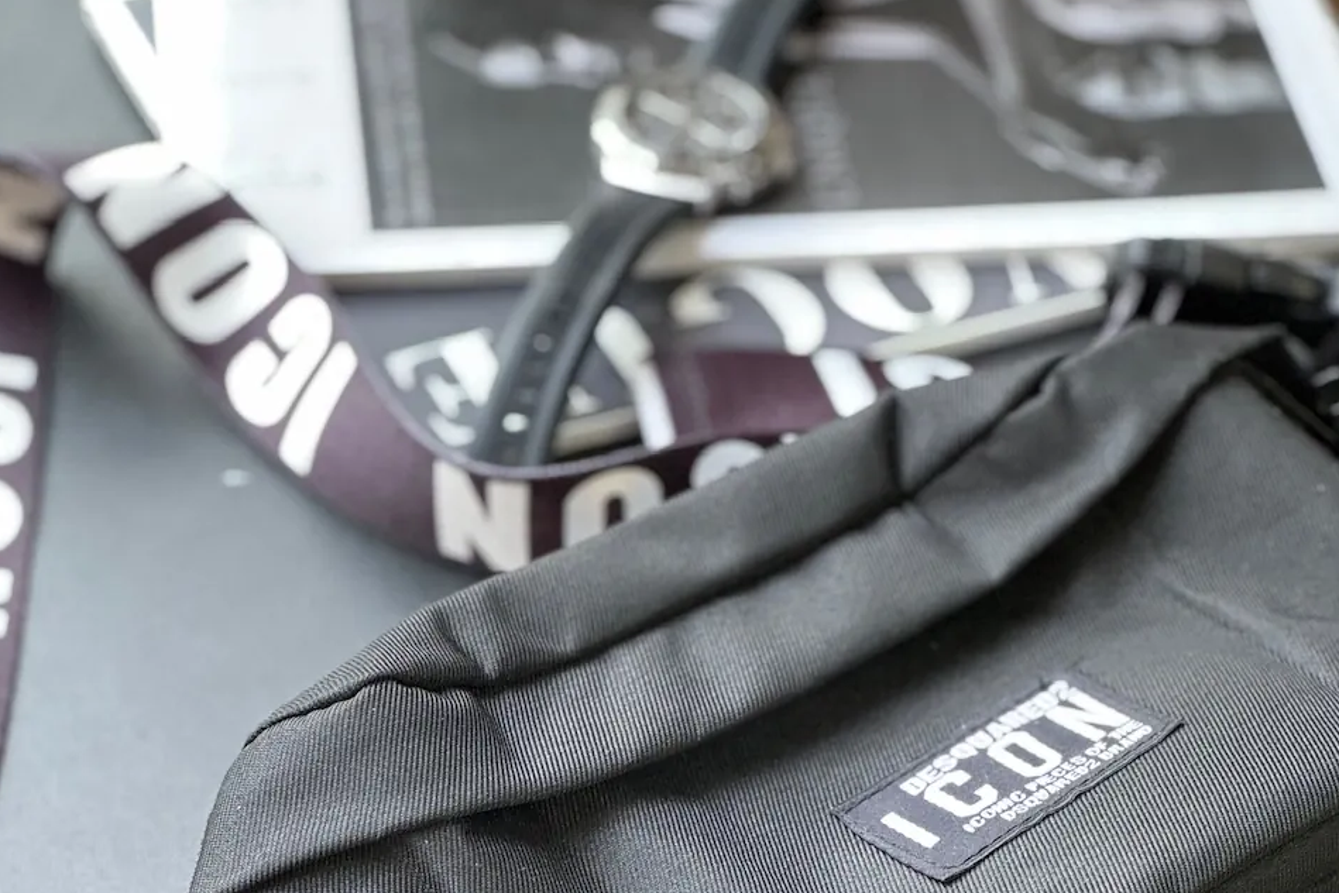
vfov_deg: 12.6
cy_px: 731
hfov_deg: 18.9
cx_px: 669
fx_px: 4017
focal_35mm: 108
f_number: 2.8
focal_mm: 9
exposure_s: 1/60
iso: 400
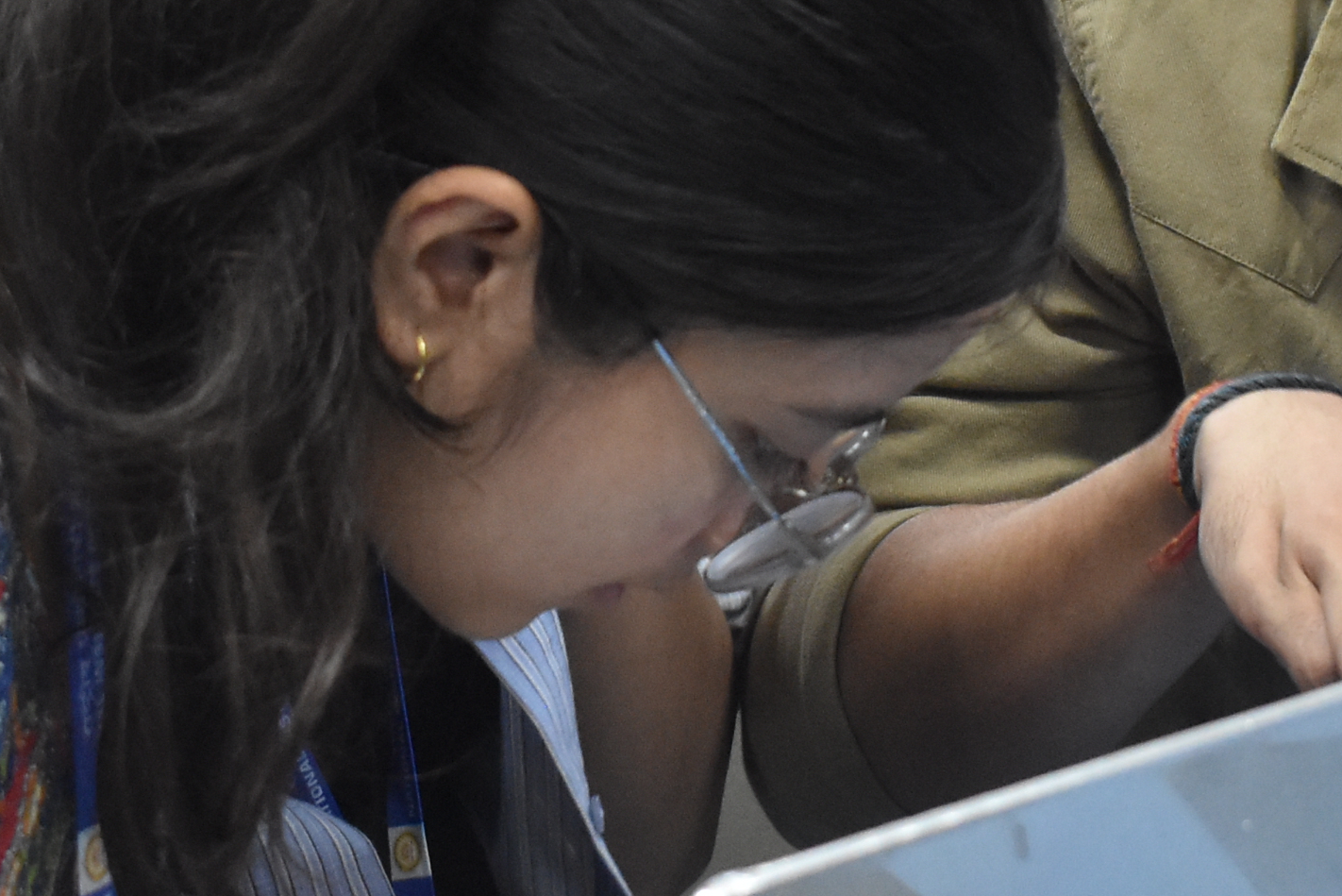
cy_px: 613
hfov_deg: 14.9
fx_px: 5130
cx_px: 841
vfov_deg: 10.0
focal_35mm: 138
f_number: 4.2
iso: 2200
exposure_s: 1/60
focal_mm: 29
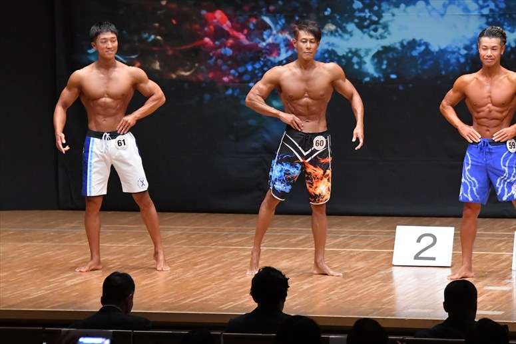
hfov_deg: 9.2
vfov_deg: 6.1
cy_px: 172
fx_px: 3223
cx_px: 258
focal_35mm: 225
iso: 8000
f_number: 5.6
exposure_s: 1/400
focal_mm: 150
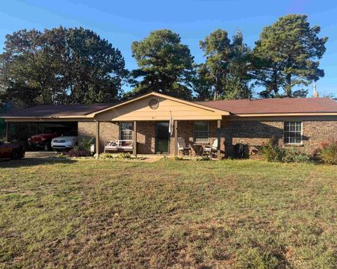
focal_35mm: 26
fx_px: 259
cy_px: 135
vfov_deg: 54.9
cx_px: 169
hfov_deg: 66.1
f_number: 1.78
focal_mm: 6.76
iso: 80
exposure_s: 1/1812
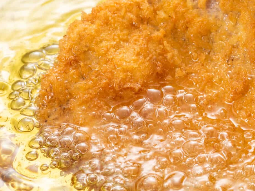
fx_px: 2078
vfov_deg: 5.3
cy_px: 124
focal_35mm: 282
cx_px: 260
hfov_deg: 7.0
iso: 100
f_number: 11
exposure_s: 1/250
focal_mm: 105
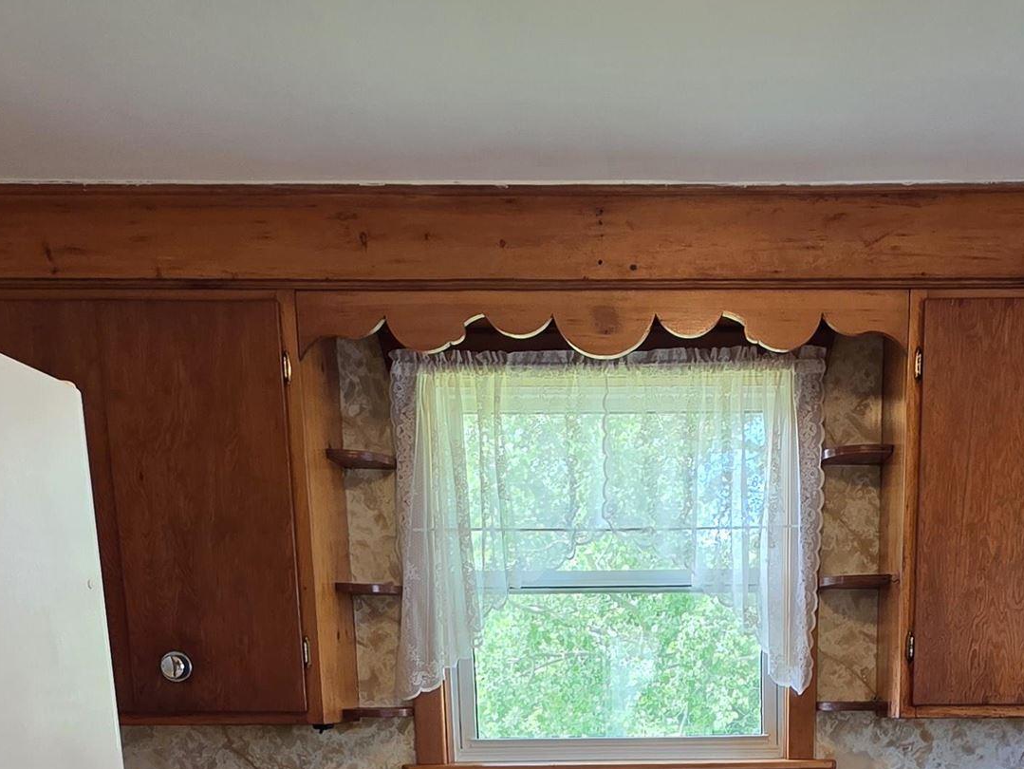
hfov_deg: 49.2
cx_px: 687
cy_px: 934
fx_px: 1095
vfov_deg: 31.9
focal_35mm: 37
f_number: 1.9
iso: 125
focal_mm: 2.2
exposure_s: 1/120
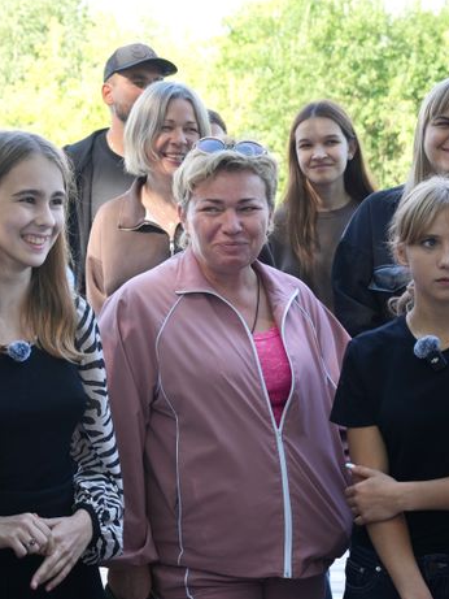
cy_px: 298
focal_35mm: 70
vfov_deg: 27.8
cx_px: 99
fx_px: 1210
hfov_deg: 20.8
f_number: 6.3
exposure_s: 1/125
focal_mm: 48
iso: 400
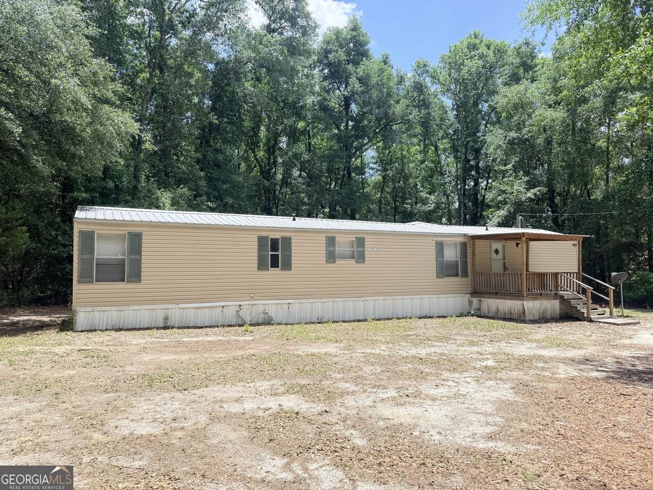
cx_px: 326
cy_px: 245
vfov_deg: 56.8
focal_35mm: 24
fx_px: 453
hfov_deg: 71.6
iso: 80
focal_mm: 6.76
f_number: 1.78
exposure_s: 1/1855
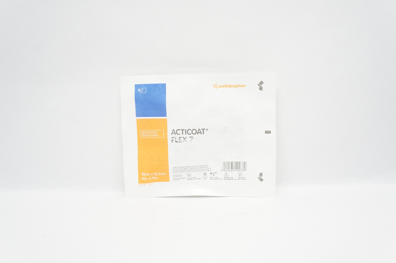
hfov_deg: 62.0
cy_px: 132
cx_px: 198
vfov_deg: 43.5
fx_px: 330
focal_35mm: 30
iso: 800
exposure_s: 1/60
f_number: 6.3
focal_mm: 20
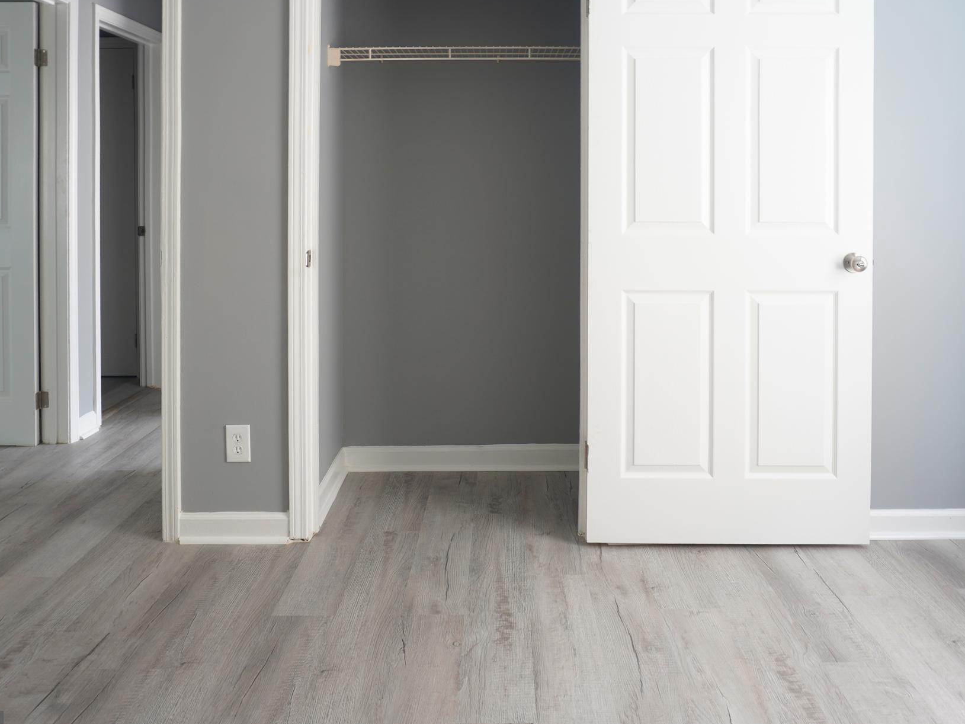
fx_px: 809
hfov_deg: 61.7
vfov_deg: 48.2
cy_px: 350
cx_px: 479
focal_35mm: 29
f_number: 7.1
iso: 100
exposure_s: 1
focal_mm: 16
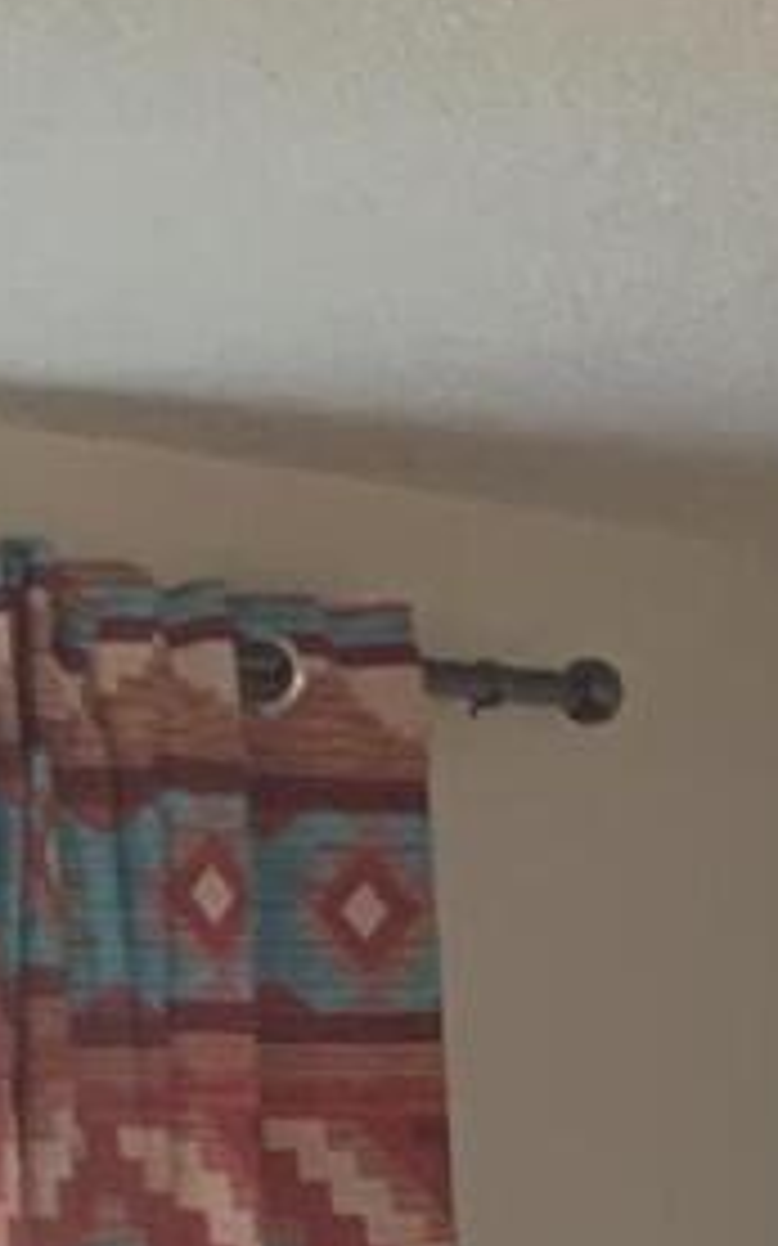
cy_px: 2123
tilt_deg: -5.4
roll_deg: +0.6
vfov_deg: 10.0
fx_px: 6755
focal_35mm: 199
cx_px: 1403
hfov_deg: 6.4
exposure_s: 1/60
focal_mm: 4.25
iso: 250
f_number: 1.8
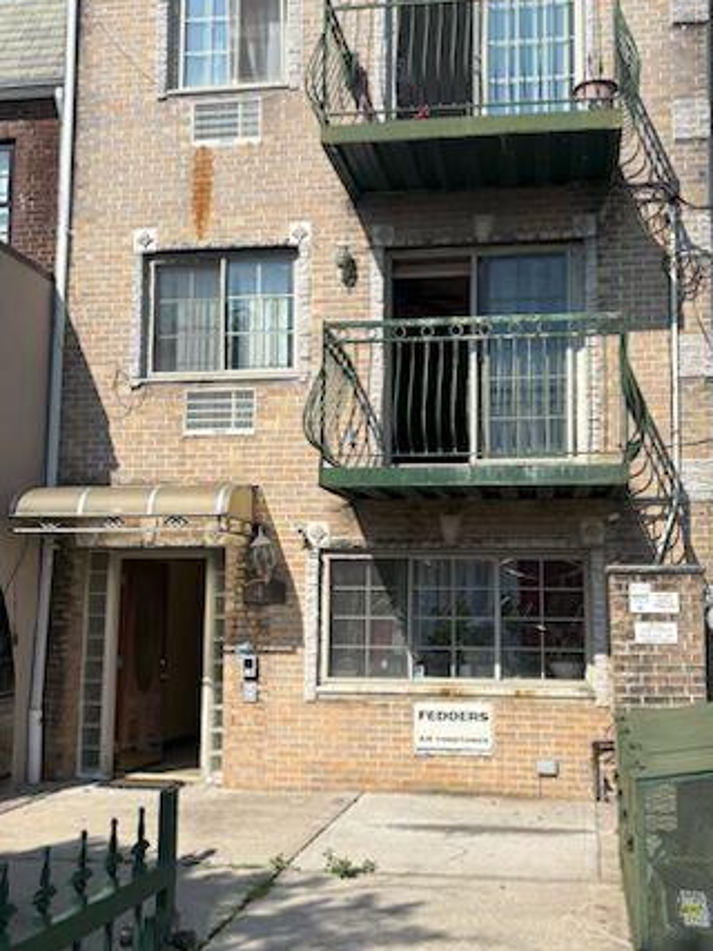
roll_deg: -1.2
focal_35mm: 39
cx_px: 410
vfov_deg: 47.9
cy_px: 477
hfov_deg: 36.7
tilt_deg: +6.4
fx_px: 1072
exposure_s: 1/4950
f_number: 1.6
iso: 50
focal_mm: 5.96
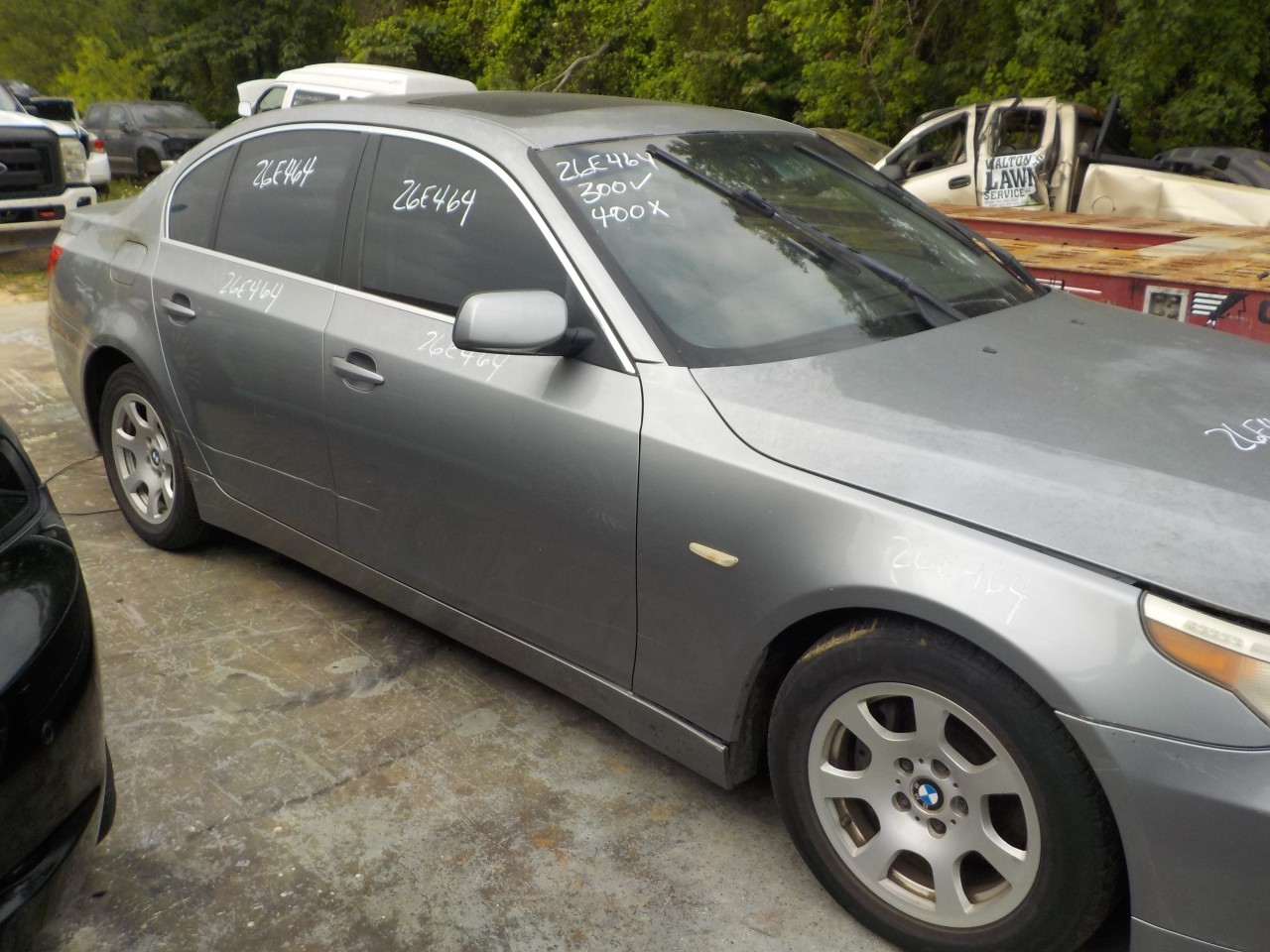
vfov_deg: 46.8
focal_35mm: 30
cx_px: 635
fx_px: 1101
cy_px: 476
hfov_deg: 60.0
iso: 125
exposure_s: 1/400
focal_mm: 4.1
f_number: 3.3
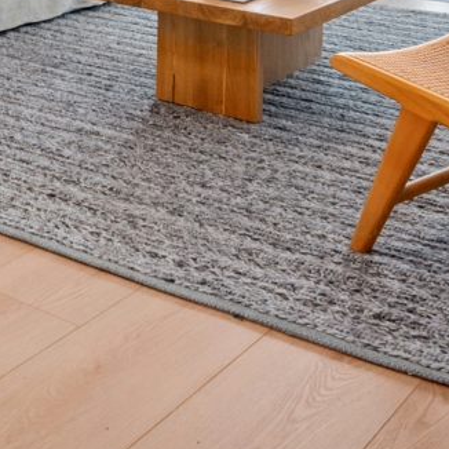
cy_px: -191
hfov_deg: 20.7
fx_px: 1101
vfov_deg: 20.3
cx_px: -156
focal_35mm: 75
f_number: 11
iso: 400
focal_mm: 18
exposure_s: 1/15
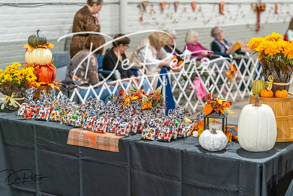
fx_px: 586
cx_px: 146
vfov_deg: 18.9
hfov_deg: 28.1
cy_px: 98
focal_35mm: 72
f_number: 3.2
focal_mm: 72
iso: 6400
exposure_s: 1/250
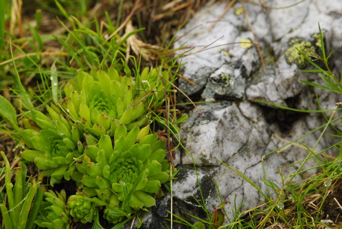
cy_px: 114
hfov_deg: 16.0
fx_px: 1213
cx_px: 171
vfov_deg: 10.8
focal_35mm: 128
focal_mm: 85
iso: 200
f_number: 6.3
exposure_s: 1/160
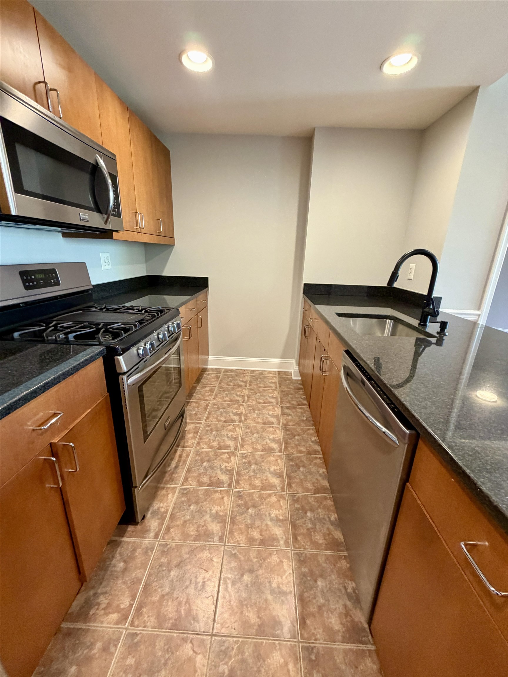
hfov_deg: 85.7
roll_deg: -1.7
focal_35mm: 14
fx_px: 274
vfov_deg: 102.1
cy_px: 338
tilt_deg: -16.3
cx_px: 254
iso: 400
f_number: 2.2
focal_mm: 2.22
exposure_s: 1/60
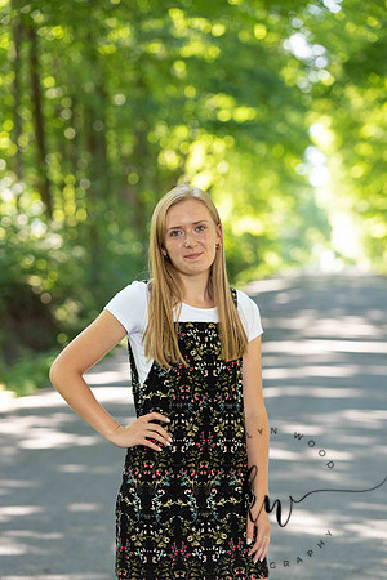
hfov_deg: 11.4
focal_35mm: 120
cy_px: 290
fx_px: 1935
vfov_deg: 17.1
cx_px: 194
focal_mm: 120
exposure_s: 1/200
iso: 640
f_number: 3.5
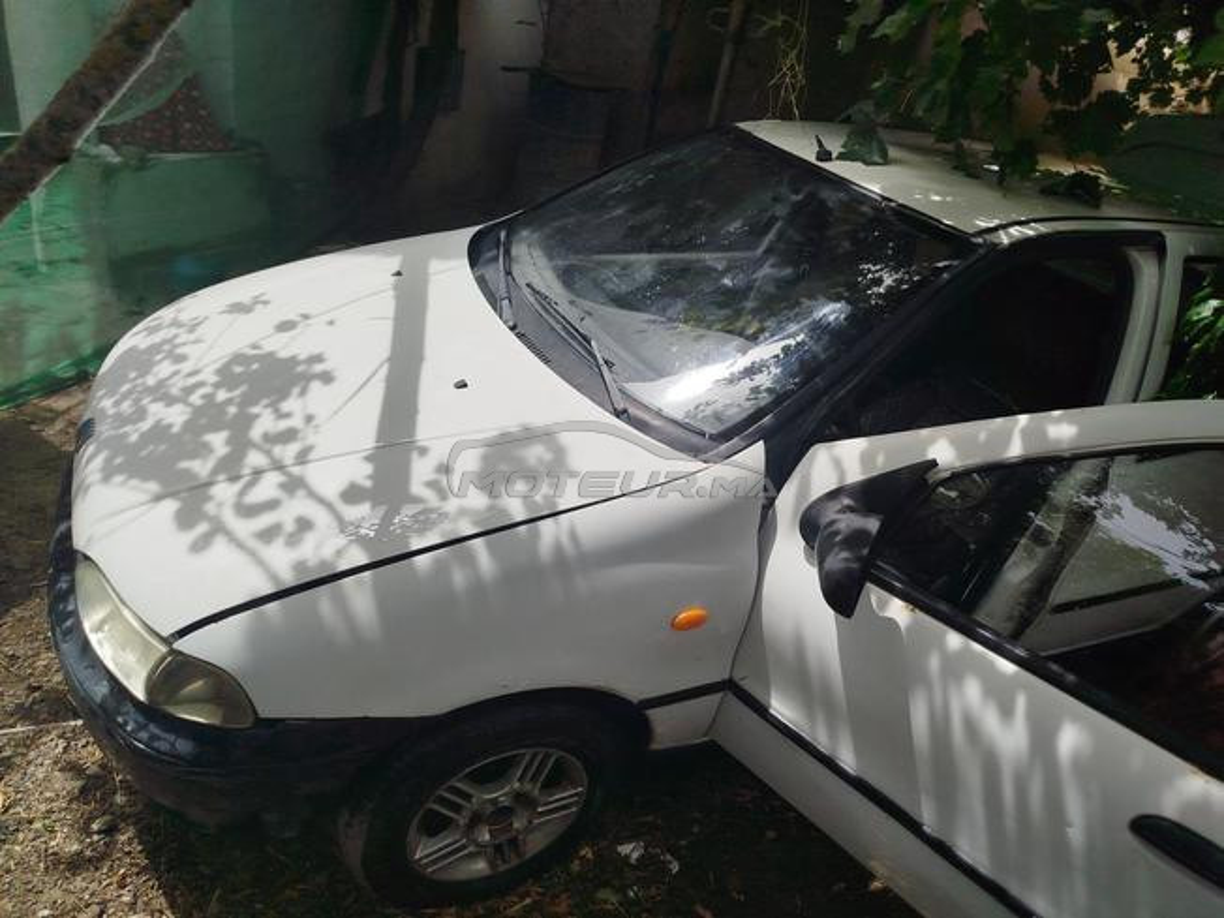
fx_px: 849
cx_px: 612
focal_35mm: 24
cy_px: 459
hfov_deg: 71.6
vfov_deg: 56.8
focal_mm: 5.31
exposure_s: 1/1095
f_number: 1.7
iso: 50
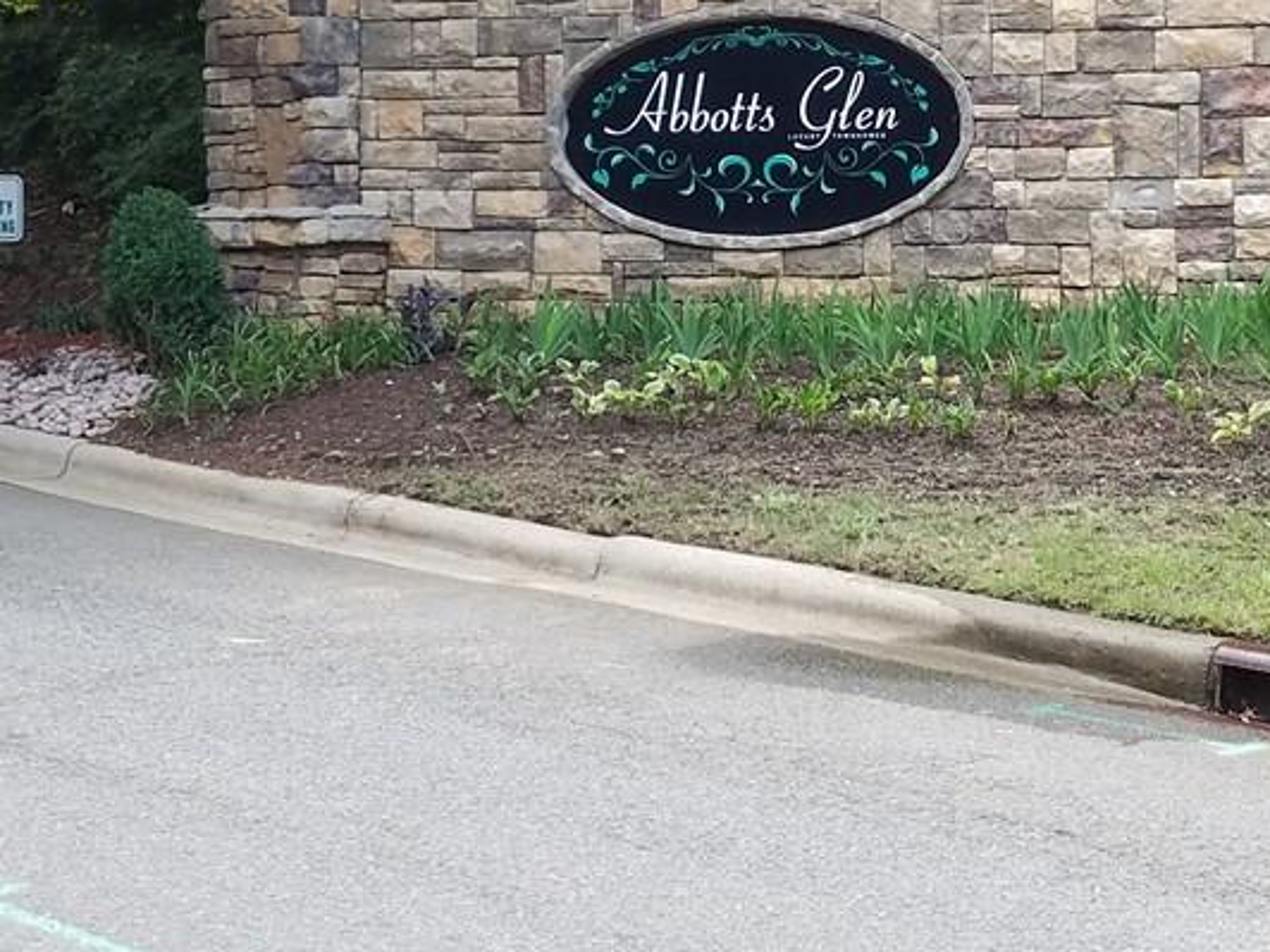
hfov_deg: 37.8
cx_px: 840
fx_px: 1834
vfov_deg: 28.0
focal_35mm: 50
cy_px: 93
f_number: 1.7
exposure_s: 1/120
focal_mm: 4.2
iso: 64
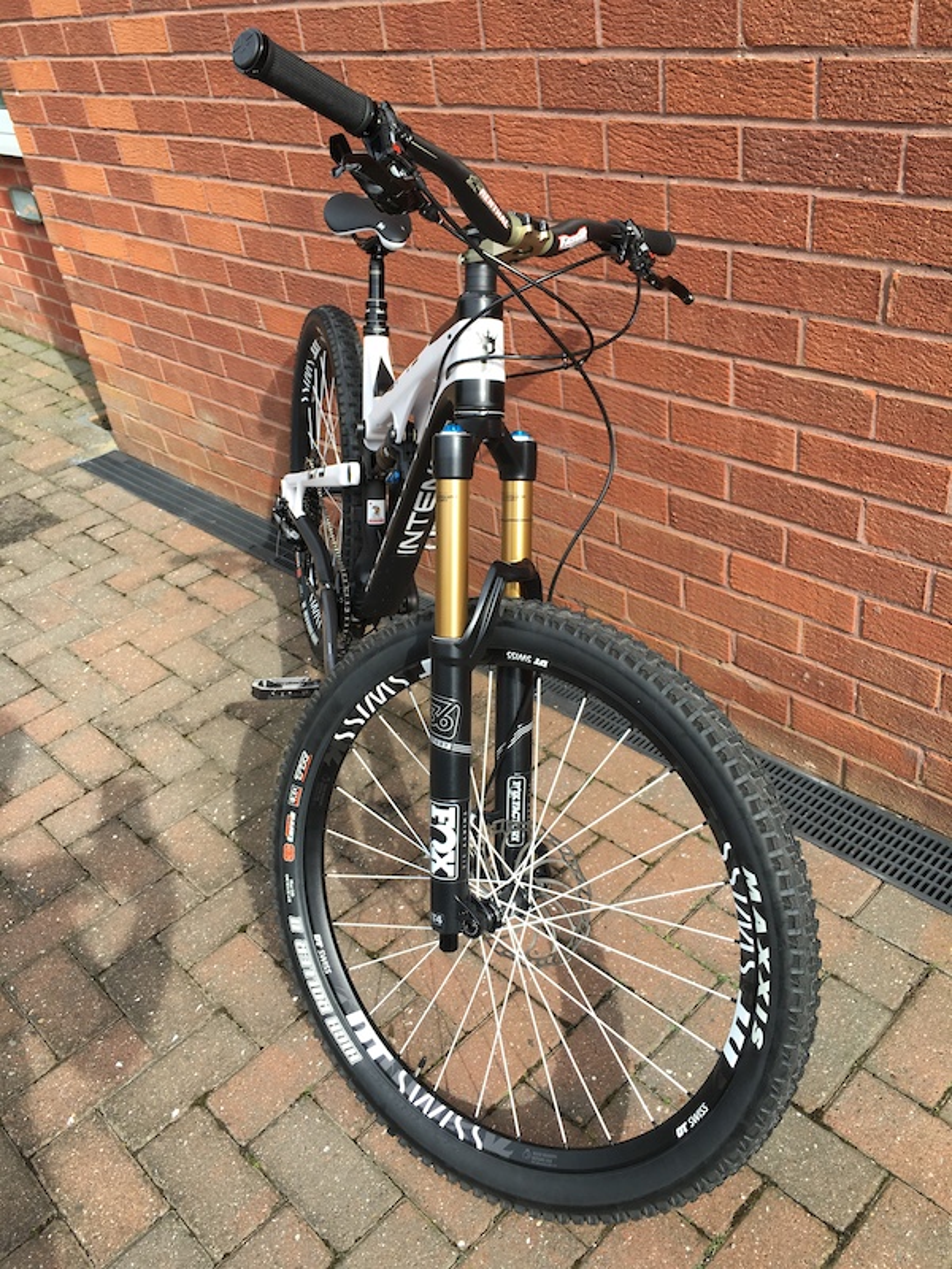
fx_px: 1063
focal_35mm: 29
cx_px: 476
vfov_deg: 61.7
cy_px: 634
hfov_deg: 48.2
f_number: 2.2
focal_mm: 4.15
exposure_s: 1/496
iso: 25
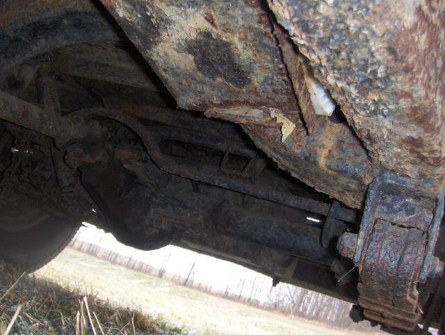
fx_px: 528
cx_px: 222
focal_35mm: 41
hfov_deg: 45.7
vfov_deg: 35.2
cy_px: 168
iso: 100
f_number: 3.5
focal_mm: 6.5
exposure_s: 1/60
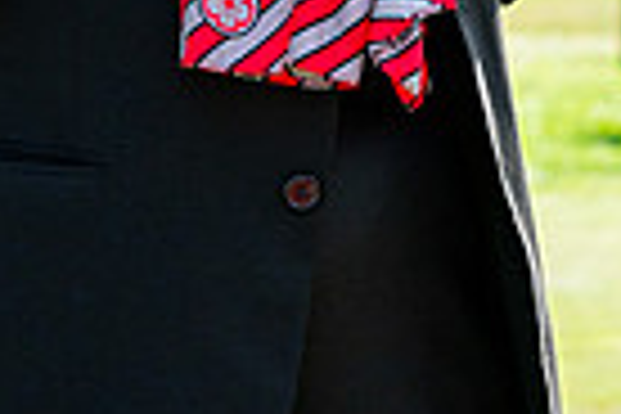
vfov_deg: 2.6
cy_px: -400
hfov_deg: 3.9
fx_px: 9228
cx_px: 464
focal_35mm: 535
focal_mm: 85
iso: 200
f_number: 5.6
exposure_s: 1/800
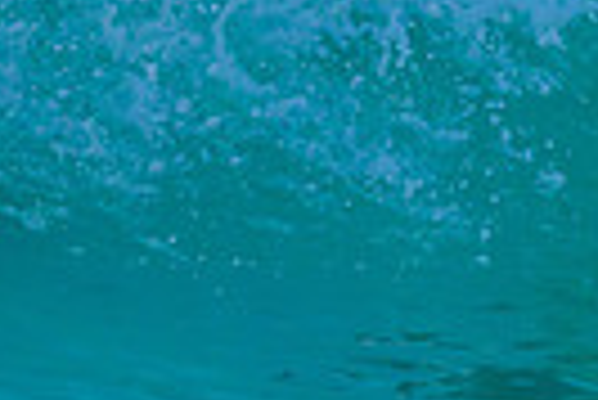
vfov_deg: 0.3
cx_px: 892
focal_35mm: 4379
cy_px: -462
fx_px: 72819
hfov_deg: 0.5
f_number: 6.3
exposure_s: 1/2500
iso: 720
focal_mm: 800
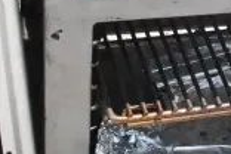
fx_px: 1167
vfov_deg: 7.5
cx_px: 450
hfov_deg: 10.5
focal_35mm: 182
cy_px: -29
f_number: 18
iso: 6400
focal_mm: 31
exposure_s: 1/1250
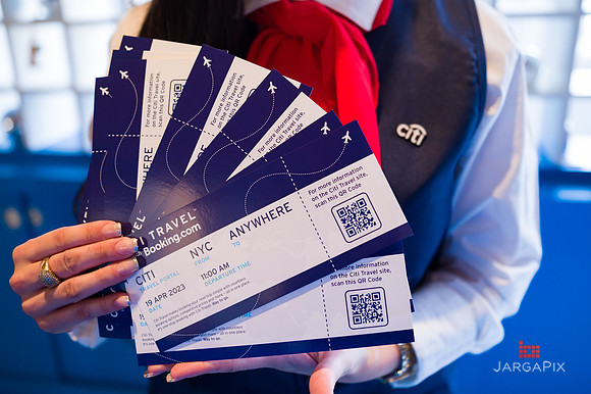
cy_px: 197
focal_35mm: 36
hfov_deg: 53.2
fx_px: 591
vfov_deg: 36.8
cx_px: 296
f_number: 3.2
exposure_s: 1/160
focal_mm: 36
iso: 800
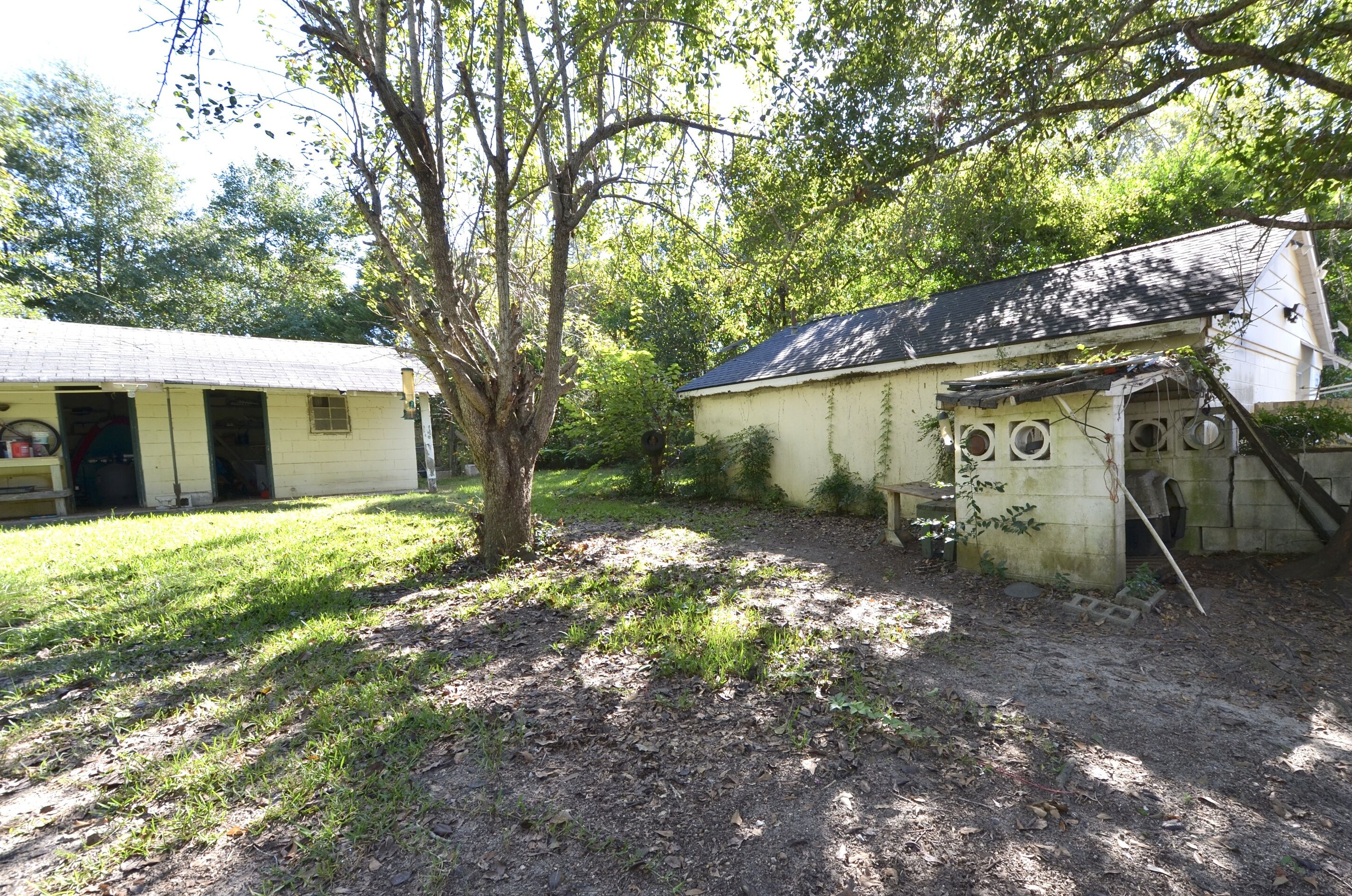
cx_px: 716
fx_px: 600
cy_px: 472
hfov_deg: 96.7
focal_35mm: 16
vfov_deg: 73.4
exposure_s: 1/50
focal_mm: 10
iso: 200
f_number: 8
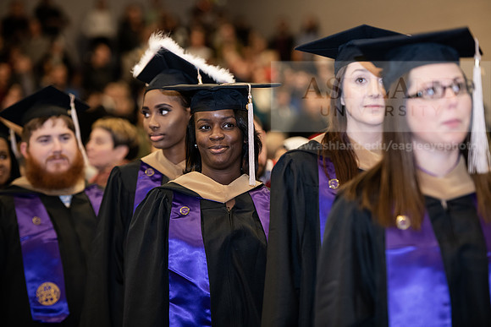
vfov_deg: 10.2
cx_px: 246
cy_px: 164
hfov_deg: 15.2
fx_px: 1842
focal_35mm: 135
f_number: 3.2
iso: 2000
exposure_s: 1/200
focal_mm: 135
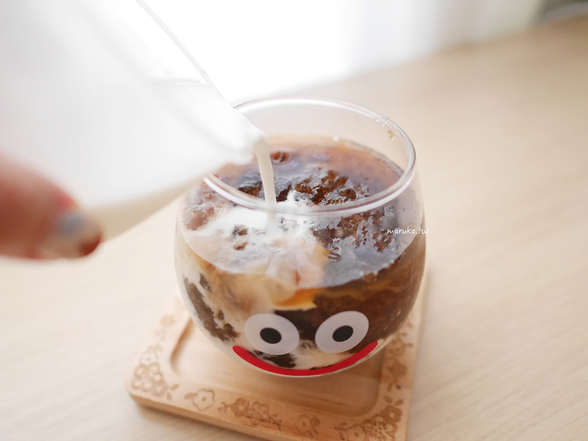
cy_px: 220
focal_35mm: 30
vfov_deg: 46.8
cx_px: 294
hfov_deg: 59.9
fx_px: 510
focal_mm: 15
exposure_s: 1/60
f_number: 1.8
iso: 1250
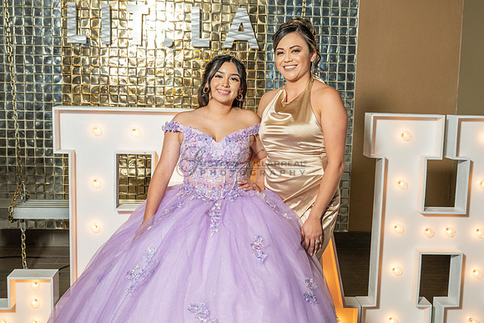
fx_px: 619
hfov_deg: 42.7
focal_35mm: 46
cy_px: 162
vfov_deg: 29.3
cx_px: 242
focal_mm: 46
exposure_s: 1/125
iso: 640
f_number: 5.6
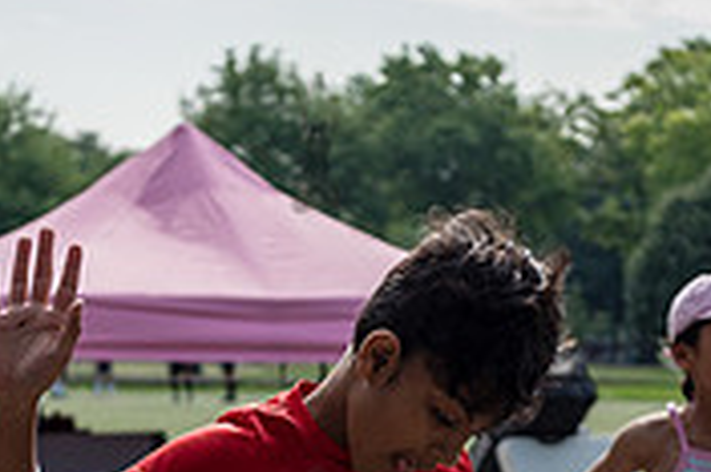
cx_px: 315
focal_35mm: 185
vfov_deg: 7.4
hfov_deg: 11.1
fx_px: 3650
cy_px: 530
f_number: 4
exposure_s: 1/1250
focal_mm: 56
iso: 200
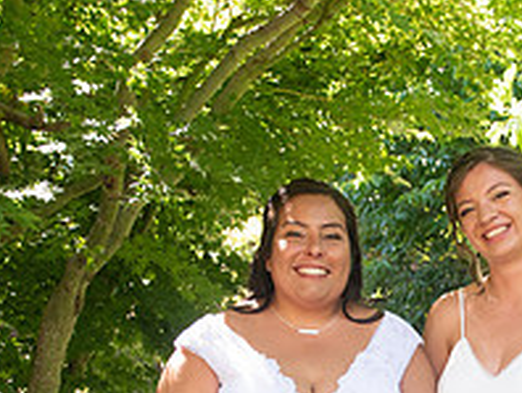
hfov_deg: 25.1
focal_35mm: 76
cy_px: 468
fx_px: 1147
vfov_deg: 18.4
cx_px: 432
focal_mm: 27
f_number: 4
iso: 640
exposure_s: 1/250
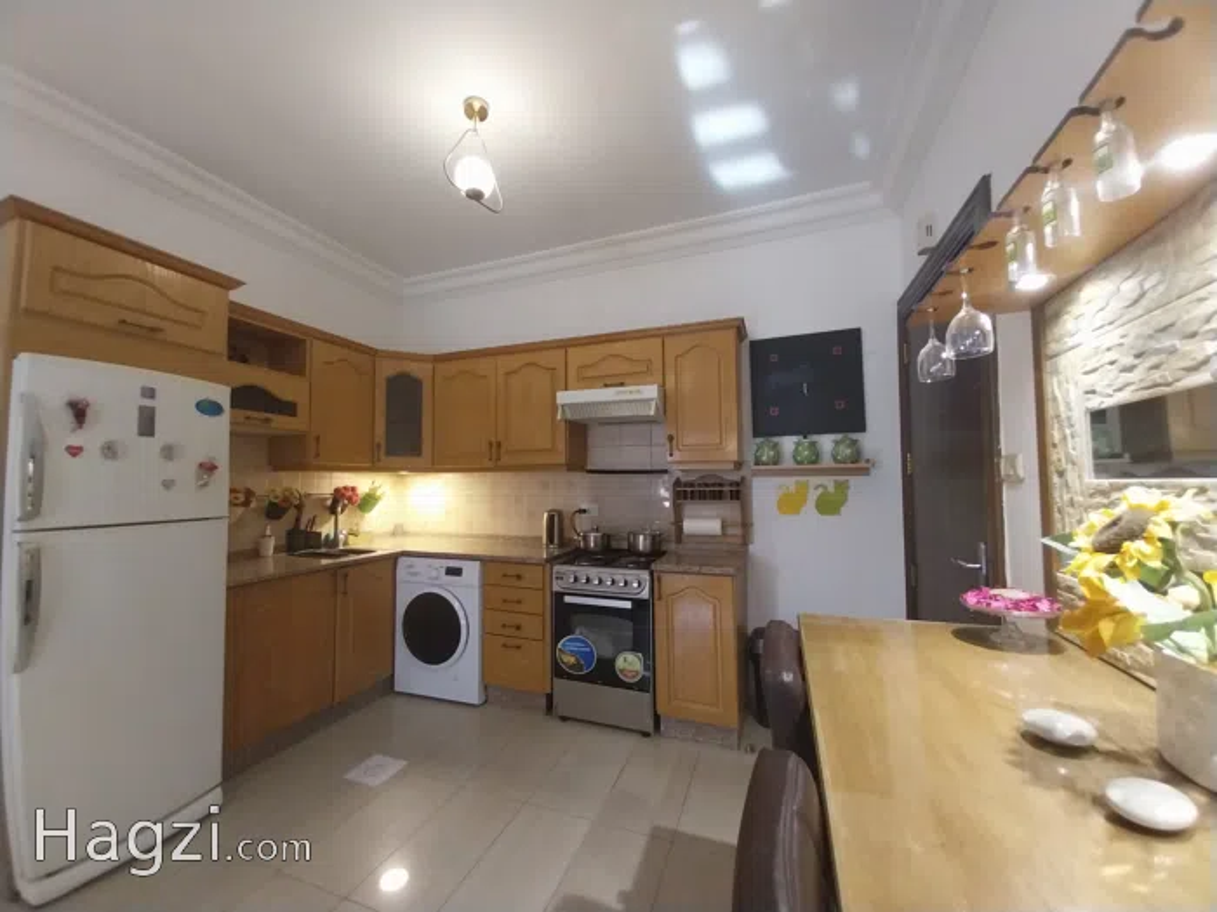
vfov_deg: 89.9
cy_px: 456
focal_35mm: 13
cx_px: 608
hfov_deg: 106.2
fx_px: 457
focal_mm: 1.3
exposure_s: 1/33
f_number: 2.2
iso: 160
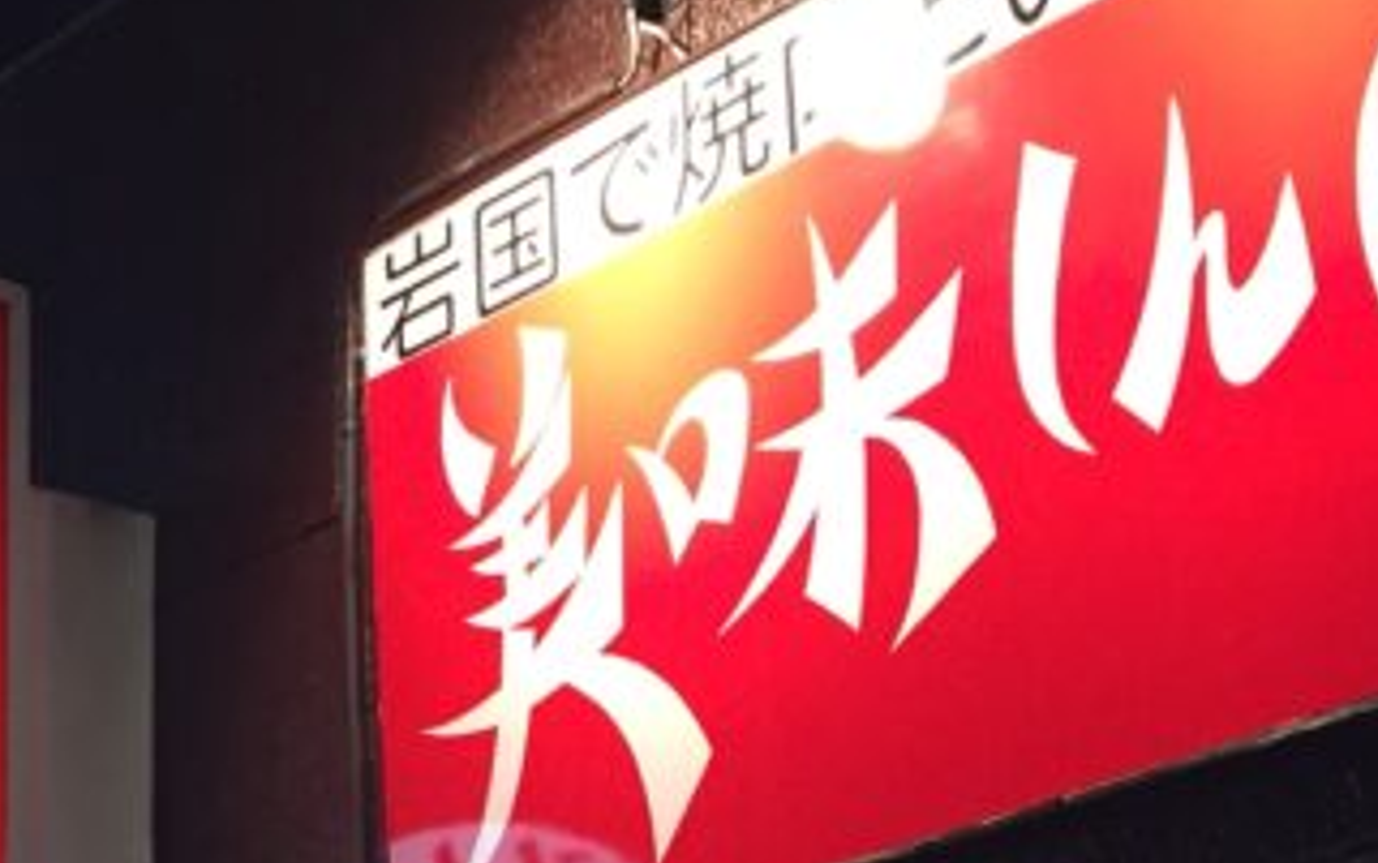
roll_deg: +0.1
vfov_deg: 12.7
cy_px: 1275
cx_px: 468
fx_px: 3682
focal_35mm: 98
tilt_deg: +8.9
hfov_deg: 21.1
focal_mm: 4.15
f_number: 2.2
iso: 80
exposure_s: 1/30
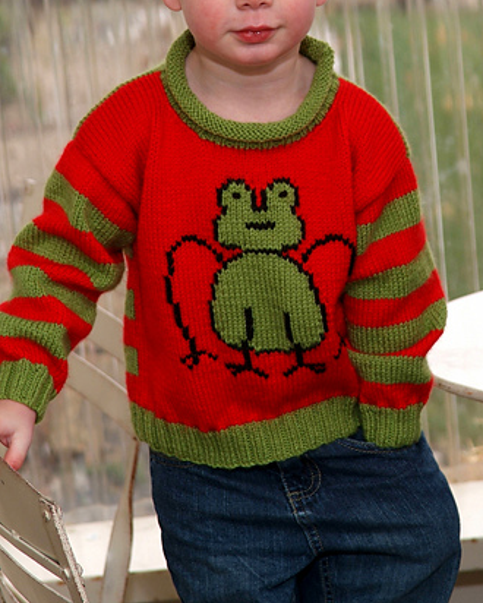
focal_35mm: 197
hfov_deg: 7.9
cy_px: 170
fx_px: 3518
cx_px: 227
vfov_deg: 9.8
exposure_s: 1/90
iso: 400
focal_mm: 90
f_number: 5.6
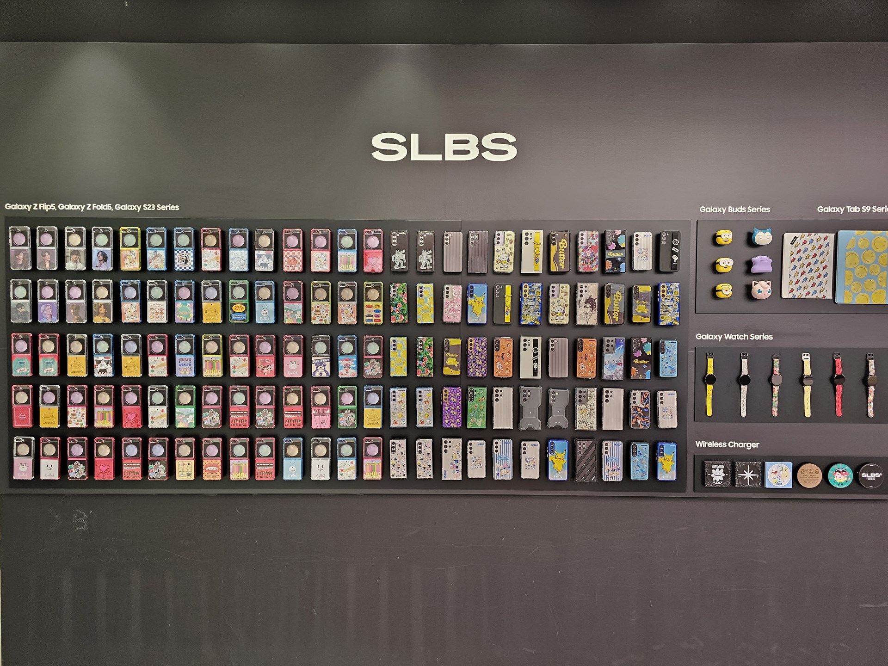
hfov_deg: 73.9
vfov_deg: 58.9
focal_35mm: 23
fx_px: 590
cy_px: 333
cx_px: 444
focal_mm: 6.3
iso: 200
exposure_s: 1/142
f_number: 1.7
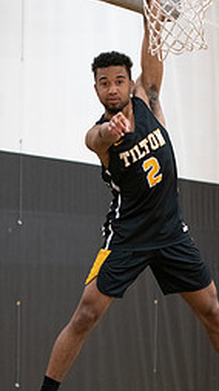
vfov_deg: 11.0
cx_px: 147
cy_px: 247
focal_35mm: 196
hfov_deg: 6.2
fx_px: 2027
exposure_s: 1/200
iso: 2000
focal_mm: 70
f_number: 2.8
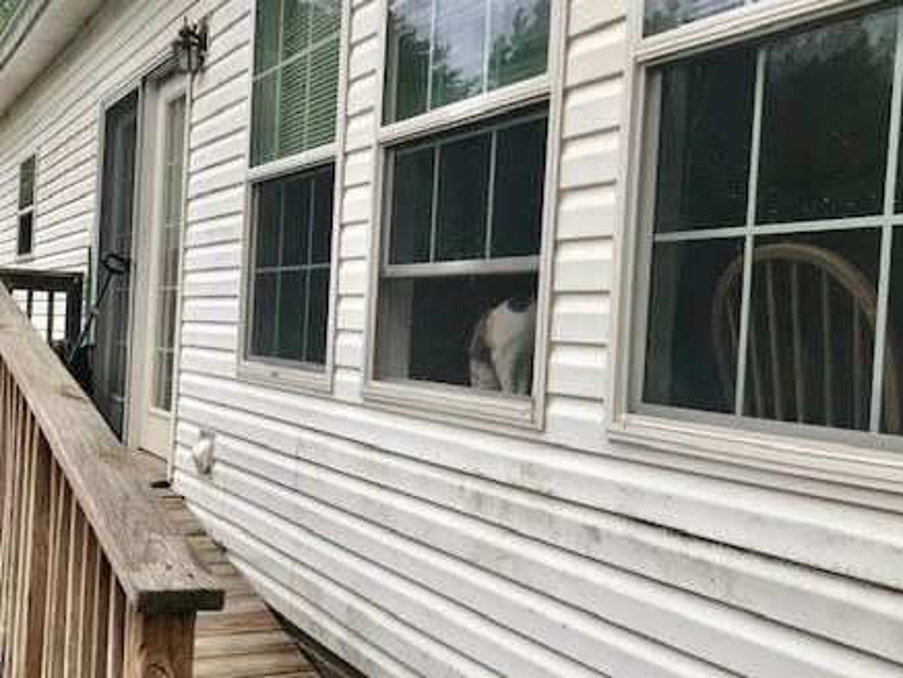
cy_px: 364
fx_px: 1070
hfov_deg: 45.6
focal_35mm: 41
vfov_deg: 35.1
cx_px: 380
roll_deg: -3.5
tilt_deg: -3.1
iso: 32
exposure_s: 1/120
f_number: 1.8
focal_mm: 3.99
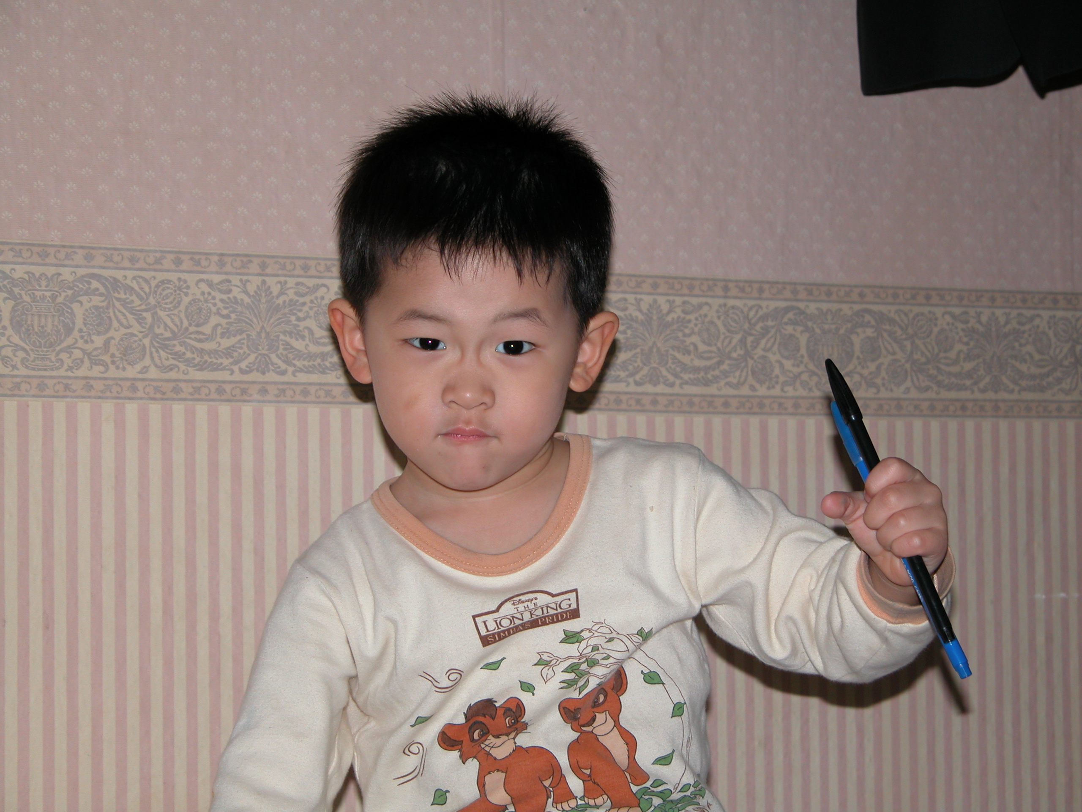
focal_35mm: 92
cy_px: 406
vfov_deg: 16.1
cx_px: 541
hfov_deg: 21.3
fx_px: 2876
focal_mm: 23.7
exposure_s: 1/125
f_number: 3.6
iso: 100
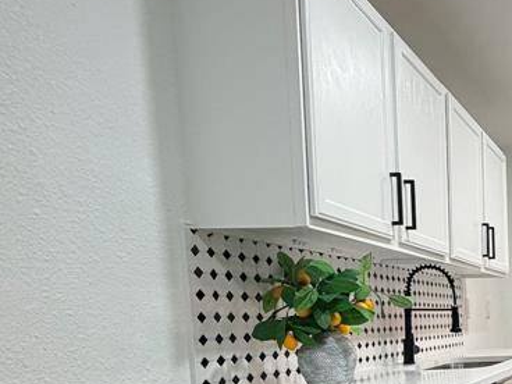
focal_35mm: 39
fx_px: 577
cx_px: 623
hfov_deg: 36.3
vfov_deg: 34.4
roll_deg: +2.3
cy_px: 358
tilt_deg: -5.0
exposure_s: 1/60
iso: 200
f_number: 2.2
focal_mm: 2.22
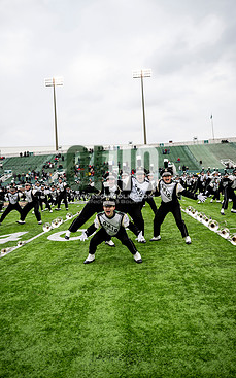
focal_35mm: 30
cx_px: 112
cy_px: 174
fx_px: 309
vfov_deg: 62.8
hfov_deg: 41.8
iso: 100
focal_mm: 24
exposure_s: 1/500
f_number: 2.8
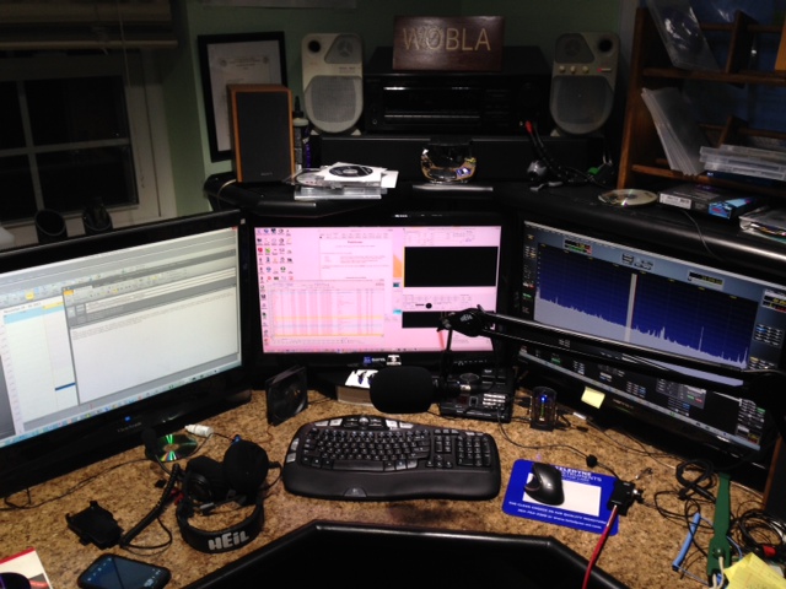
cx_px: 393
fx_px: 749
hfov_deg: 55.4
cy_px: 294
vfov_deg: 42.9
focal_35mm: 33
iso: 50
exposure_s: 1/40
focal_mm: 4.12
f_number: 2.4
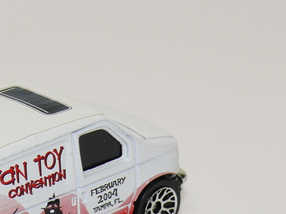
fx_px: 1710
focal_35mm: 207
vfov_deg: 7.2
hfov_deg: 9.5
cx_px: 4
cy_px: 170
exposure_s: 1/40
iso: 100
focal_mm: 13
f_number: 4
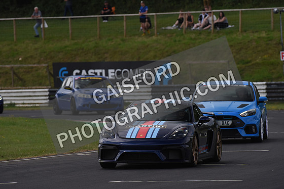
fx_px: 3268
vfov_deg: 3.3
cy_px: 96
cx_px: 141
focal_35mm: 414
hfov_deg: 5.0
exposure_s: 1/1000
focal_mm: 400
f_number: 8
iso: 1250
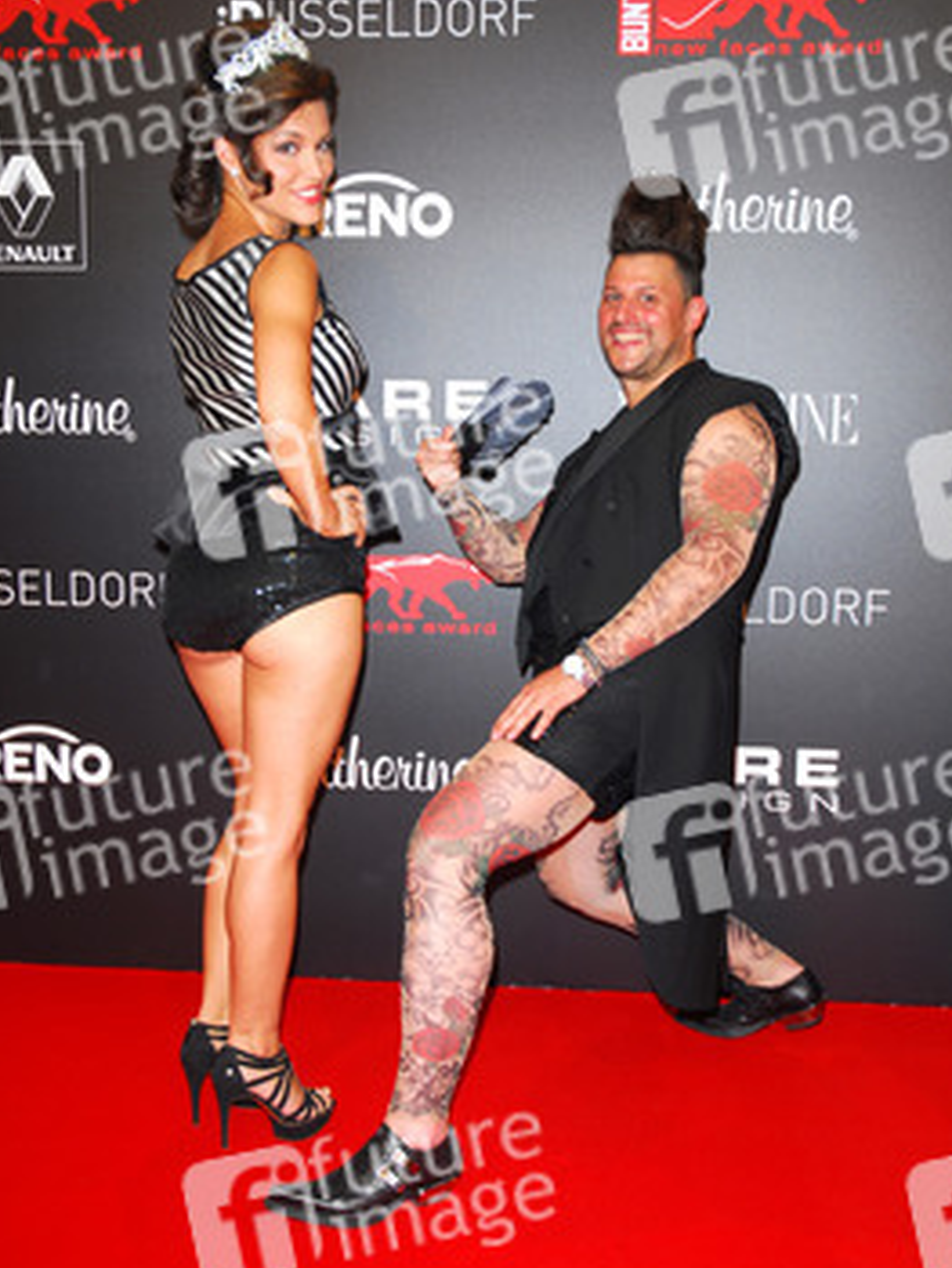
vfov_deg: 42.4
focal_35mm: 45
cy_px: 656
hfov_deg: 32.5
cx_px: 478
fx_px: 1632
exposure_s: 1/60
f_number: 5
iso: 200
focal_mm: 27
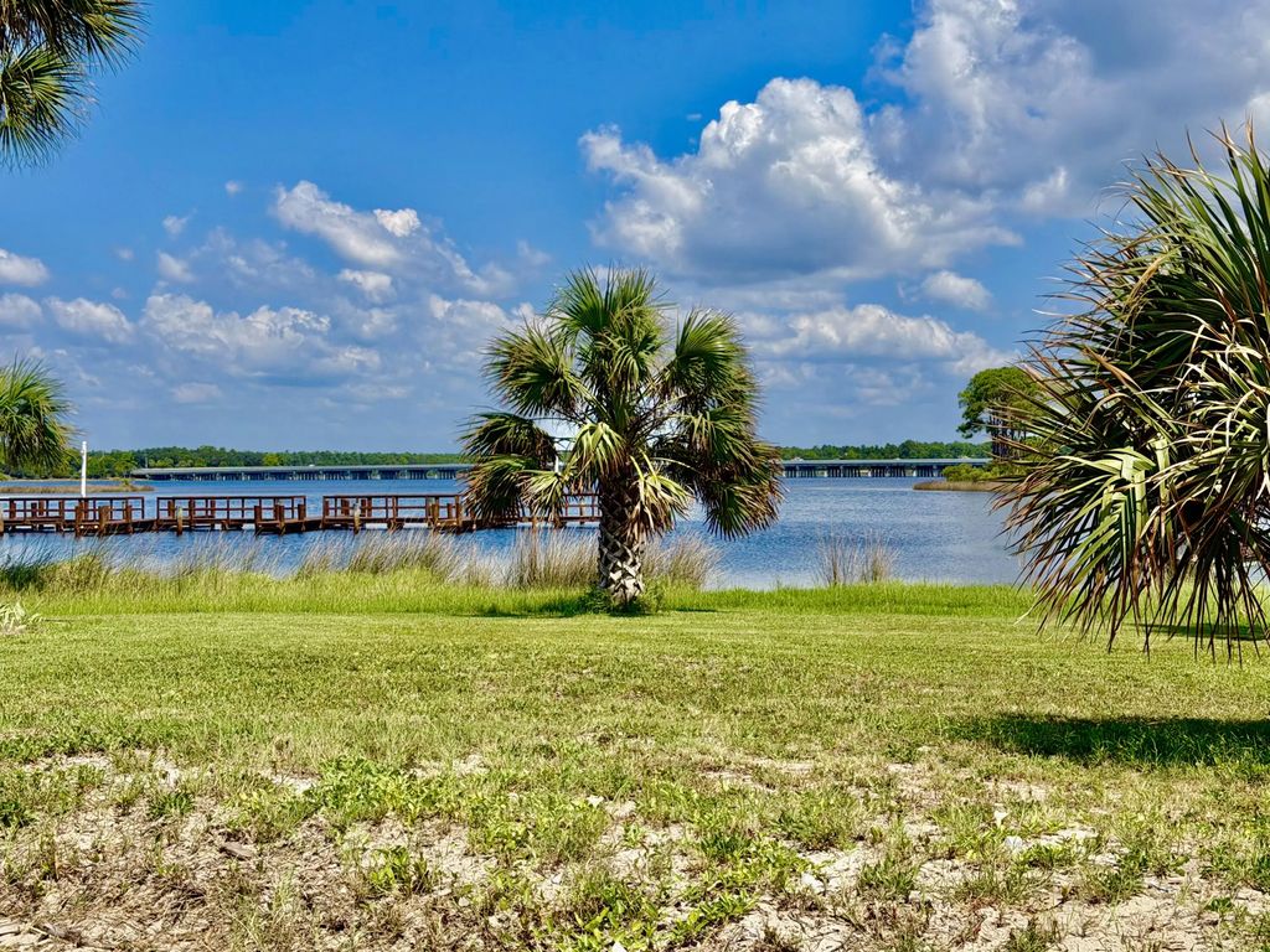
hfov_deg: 39.7
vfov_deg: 30.3
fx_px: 1761
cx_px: 635
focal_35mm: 48
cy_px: 476
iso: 64
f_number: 1.78
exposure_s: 1/6536
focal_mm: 6.76
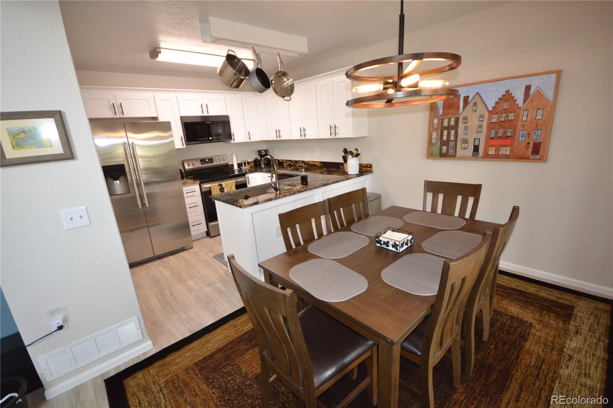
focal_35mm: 15
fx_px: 255
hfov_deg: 100.4
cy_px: 204
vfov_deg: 77.3
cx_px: 306
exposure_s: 1/60
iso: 640
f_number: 4
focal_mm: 10
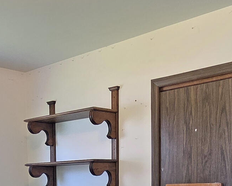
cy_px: 229
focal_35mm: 58
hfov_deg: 32.5
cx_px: 119
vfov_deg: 23.7
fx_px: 398
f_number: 2.2
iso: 250
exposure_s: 1/120
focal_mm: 2.2
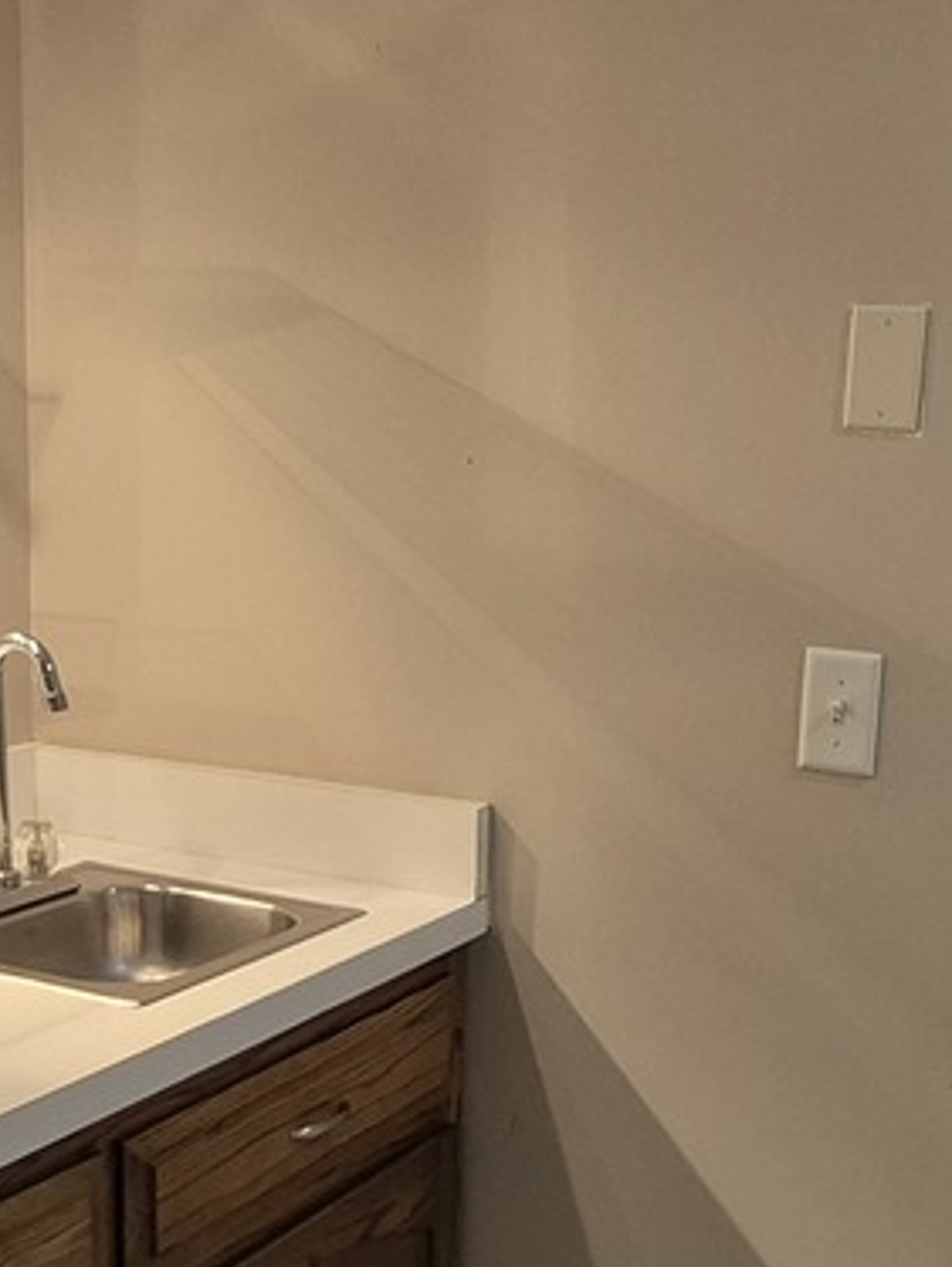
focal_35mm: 50
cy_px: 722
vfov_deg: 38.1
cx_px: 576
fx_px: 1831
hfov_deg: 29.1
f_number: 2.2
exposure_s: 1/60
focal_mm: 1.74
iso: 100
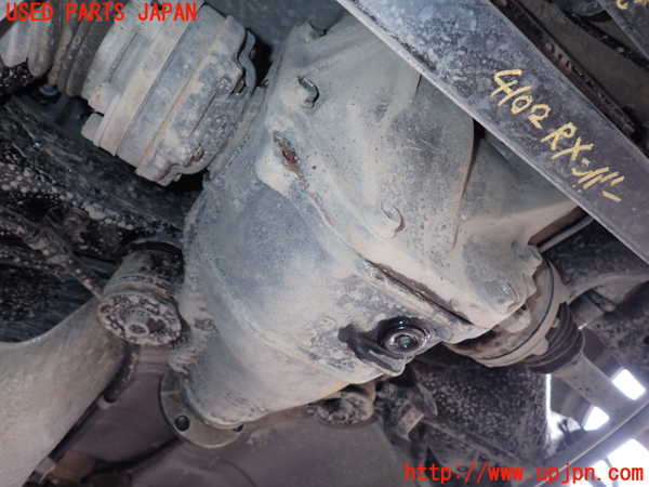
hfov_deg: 69.4
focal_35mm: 25
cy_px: 244
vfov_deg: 54.9
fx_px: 469
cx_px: 324
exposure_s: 1/30
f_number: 2
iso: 200
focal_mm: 4.5
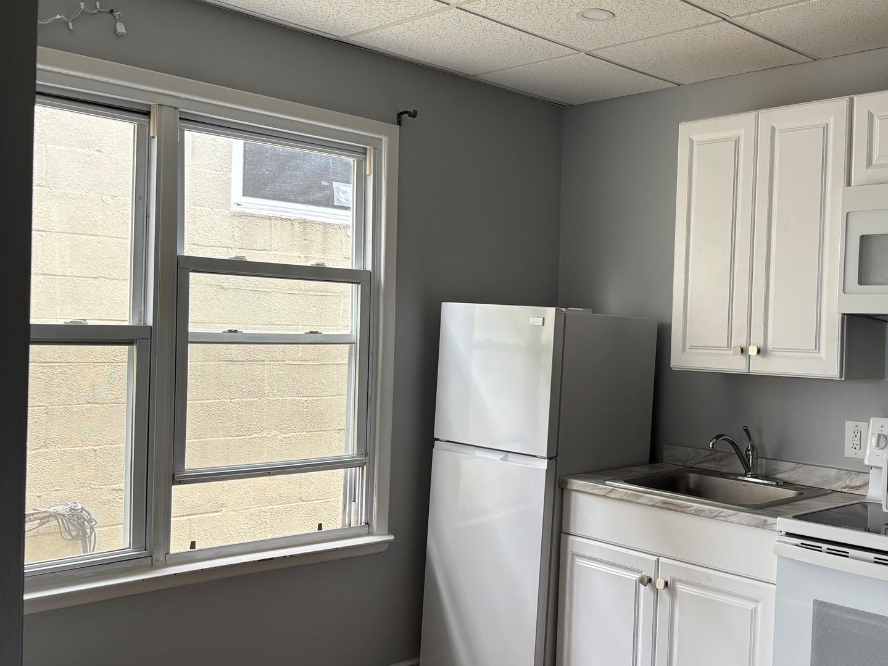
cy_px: 346
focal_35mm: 37
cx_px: 579
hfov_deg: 49.4
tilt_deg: -0.8
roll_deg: -2.8
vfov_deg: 38.7
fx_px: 949
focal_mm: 5.96
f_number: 1.6
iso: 80
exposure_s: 1/121
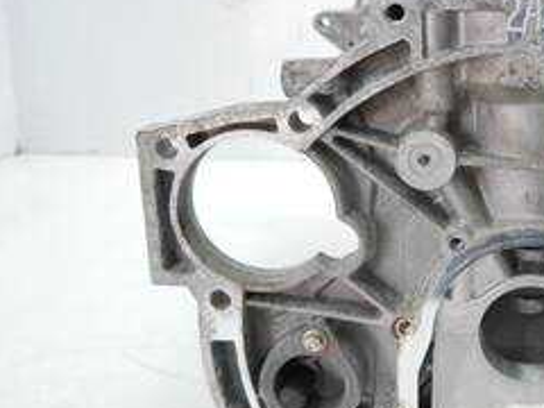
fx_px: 943
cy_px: 159
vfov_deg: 24.4
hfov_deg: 30.1
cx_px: 539
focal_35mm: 60
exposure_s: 1/60
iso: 800
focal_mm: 15
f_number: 3.5
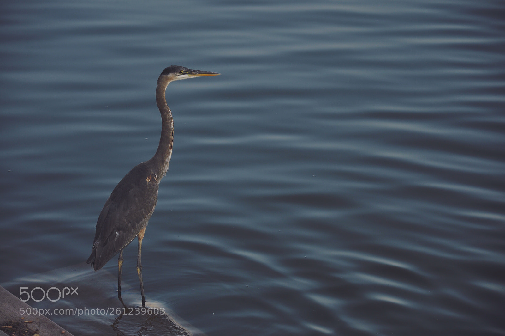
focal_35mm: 158
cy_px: 168
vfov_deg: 8.7
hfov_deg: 13.1
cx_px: 252
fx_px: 2207
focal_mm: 105
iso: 100
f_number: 5.6
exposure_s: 1/100
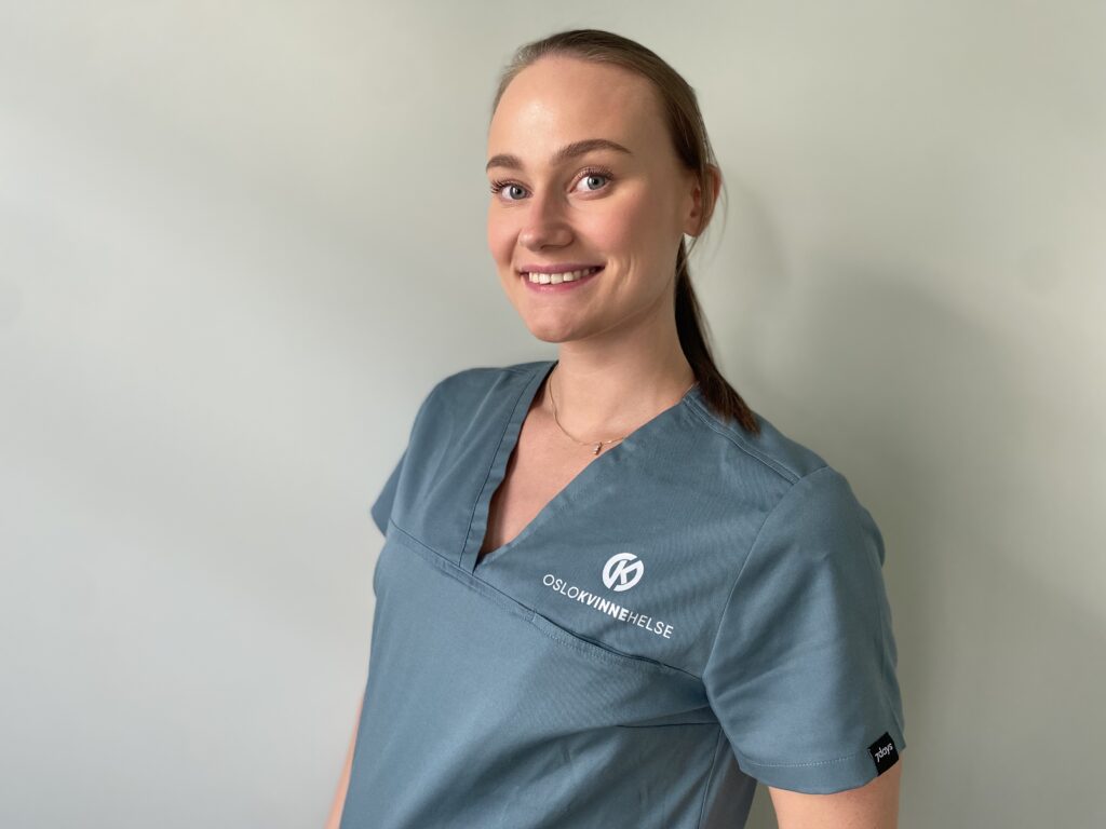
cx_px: 553
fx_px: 831
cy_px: 414
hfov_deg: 67.3
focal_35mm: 26
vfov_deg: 53.1
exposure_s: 1/60
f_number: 1.8
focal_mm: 4.25
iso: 160
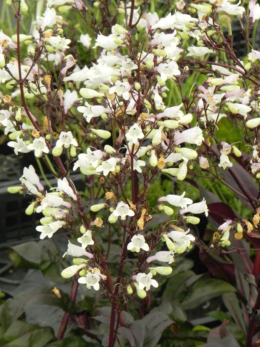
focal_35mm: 162
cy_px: 174
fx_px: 1622
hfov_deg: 9.2
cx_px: 130
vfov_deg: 12.2
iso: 160
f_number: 5
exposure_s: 1/250
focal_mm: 28.8
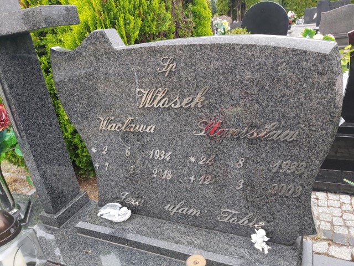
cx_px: 177
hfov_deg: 67.3
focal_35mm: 26
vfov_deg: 53.1
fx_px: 266
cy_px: 133
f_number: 1.7
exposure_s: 1/237
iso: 64
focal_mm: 3.92
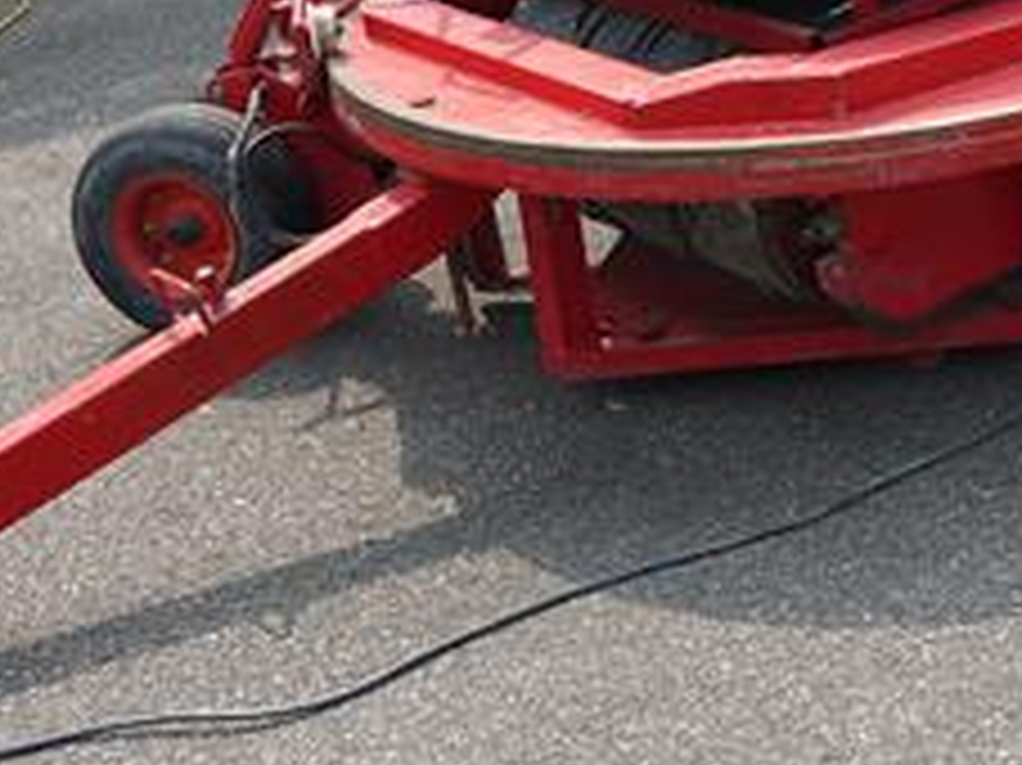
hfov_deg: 22.4
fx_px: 2331
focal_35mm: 79
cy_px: -94
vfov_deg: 17.9
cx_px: 1297
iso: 100
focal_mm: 14
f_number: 6.3
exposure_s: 1/250
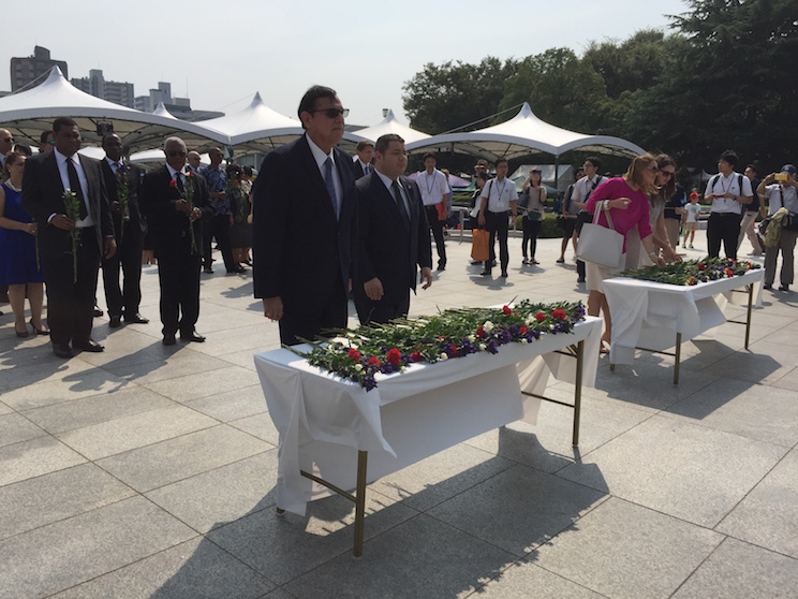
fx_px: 669
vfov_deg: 48.2
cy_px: 300
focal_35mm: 29
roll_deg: -1.1
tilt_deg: -9.7
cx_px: 399
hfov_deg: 61.7
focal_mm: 4.15
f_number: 2.2
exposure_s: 1/4950
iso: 32
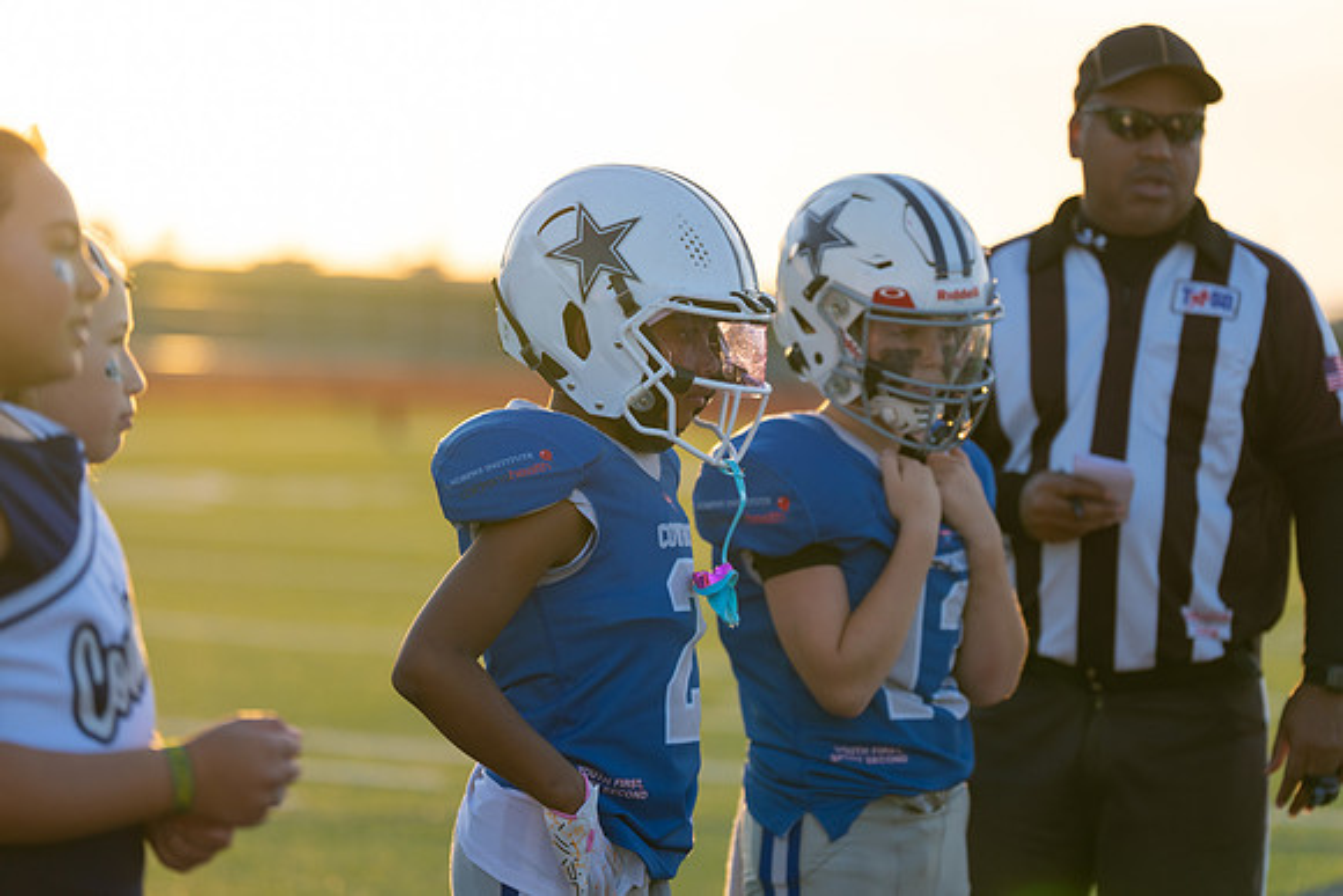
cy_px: 448
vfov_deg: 10.2
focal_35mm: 134
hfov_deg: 15.3
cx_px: 672
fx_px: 5000
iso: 200
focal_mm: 134
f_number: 2.8
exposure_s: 1/1000
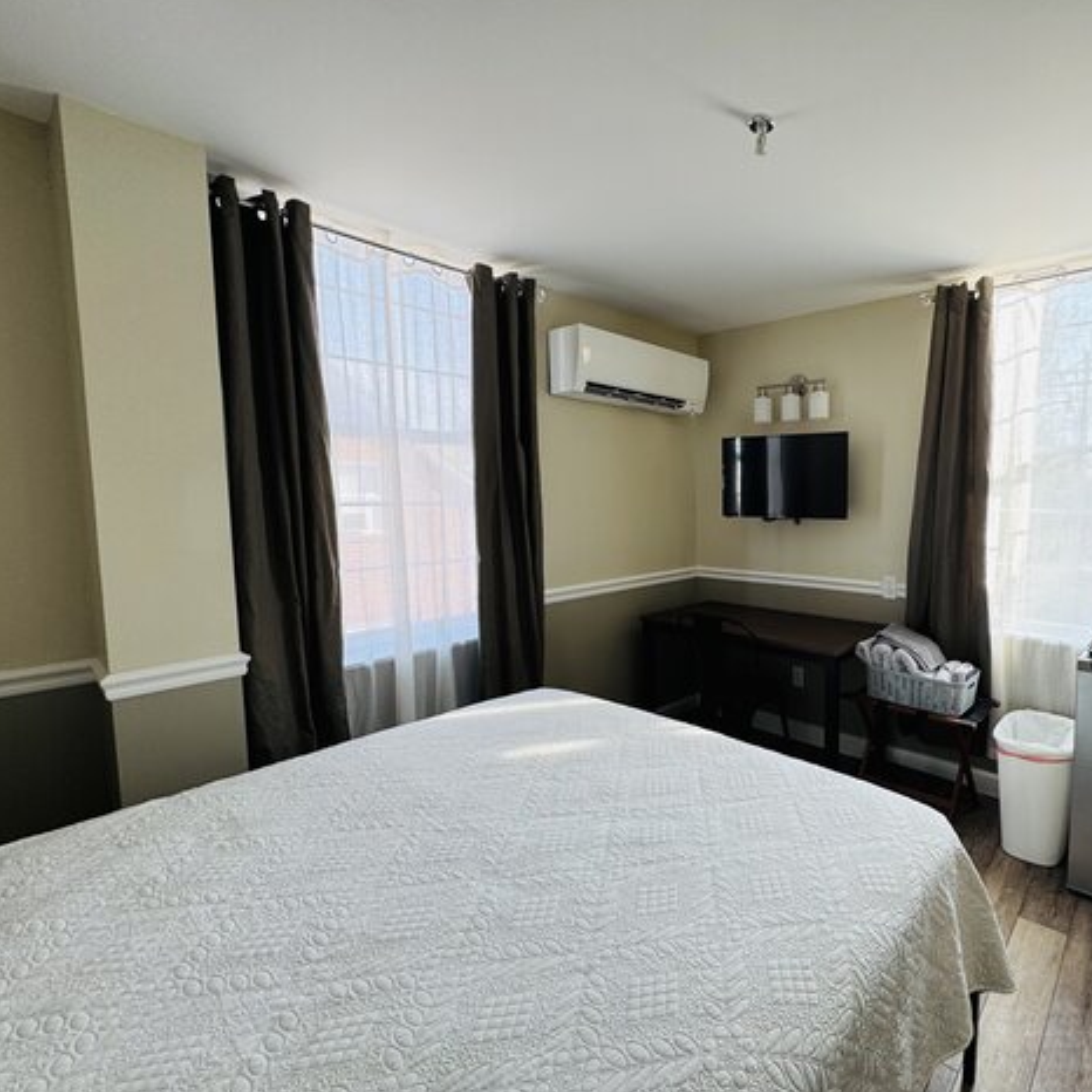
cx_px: 740
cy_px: 546
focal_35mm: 17
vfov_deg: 84.0
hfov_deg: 80.8
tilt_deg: -5.8
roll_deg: -0.6
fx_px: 607
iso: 50
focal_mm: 2.22
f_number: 2.2
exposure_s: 1/99
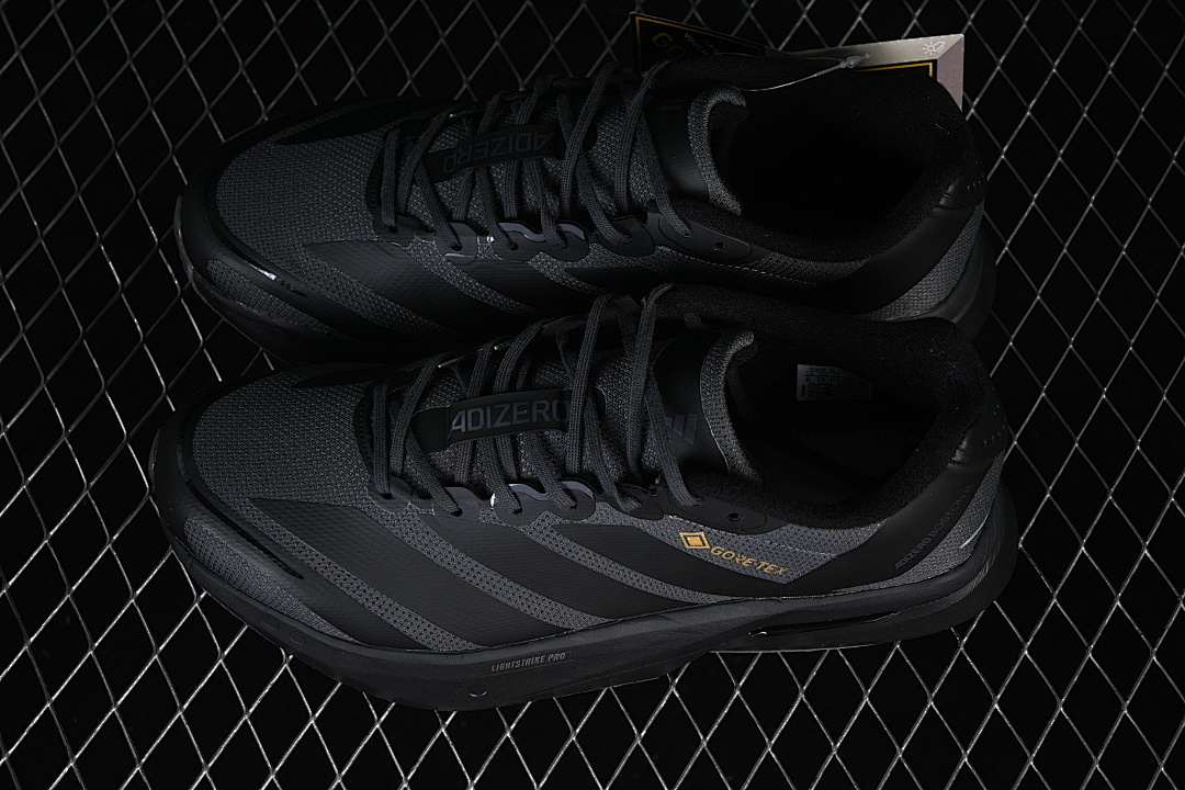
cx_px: 592
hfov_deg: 27.0
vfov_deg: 18.2
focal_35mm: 75
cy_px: 395
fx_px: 2469
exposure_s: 1/50
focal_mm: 50
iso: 160
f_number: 6.3
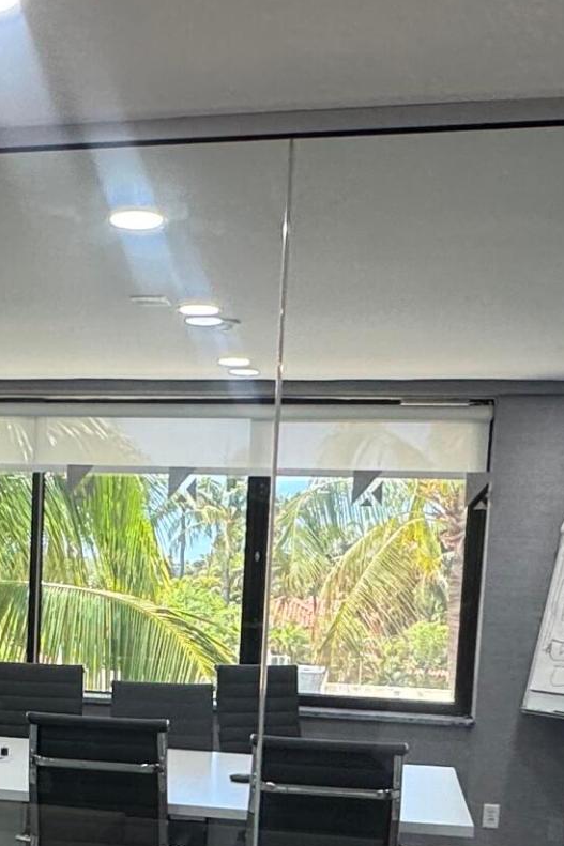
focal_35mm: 53
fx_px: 1246
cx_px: 82
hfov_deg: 24.9
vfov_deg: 35.9
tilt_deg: -6.3
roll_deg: -2.5
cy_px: 716
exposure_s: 1/120
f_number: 2.2
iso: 125
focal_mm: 2.22
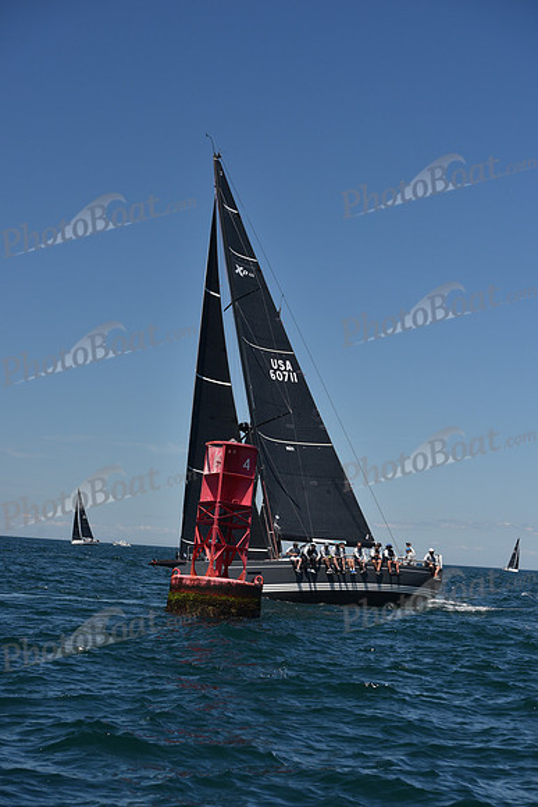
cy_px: 404
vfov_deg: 28.8
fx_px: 1568
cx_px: 269
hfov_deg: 19.5
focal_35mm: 70
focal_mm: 70
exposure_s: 1/800
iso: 250
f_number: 6.3
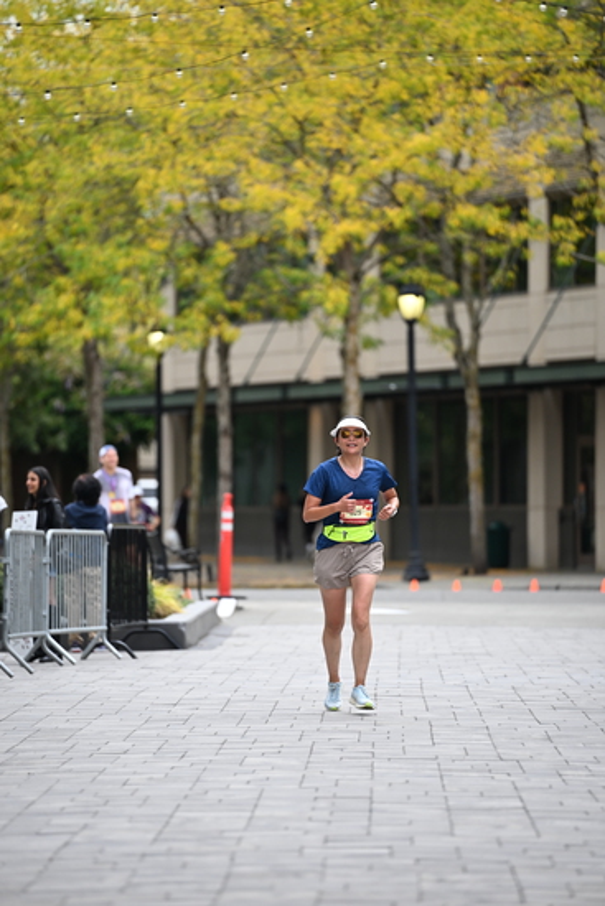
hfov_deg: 6.9
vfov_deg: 10.3
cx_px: 302
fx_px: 5038
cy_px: 453
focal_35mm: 200
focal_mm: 200
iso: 640
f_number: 2.8
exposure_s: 1/2500
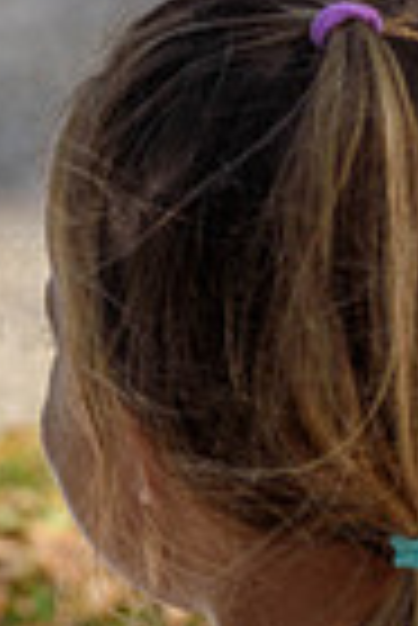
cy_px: 338
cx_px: -117
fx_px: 7765
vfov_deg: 4.6
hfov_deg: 3.1
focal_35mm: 447
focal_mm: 92
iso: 200
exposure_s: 1/640
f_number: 6.3
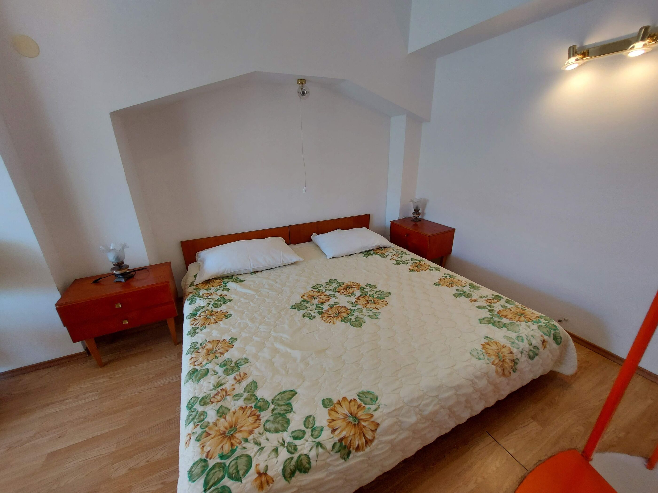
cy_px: 246
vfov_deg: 89.9
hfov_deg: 106.2
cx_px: 329
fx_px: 247
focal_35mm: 13
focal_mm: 1.74
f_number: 2.2
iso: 64
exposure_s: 1/50
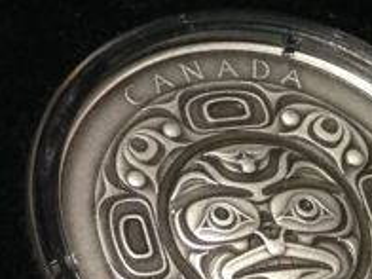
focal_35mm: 168
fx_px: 1805
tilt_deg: -60.4
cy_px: -19
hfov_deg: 10.6
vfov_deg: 8.8
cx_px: -419
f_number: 2.4
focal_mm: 4.12
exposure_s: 1/20
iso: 160
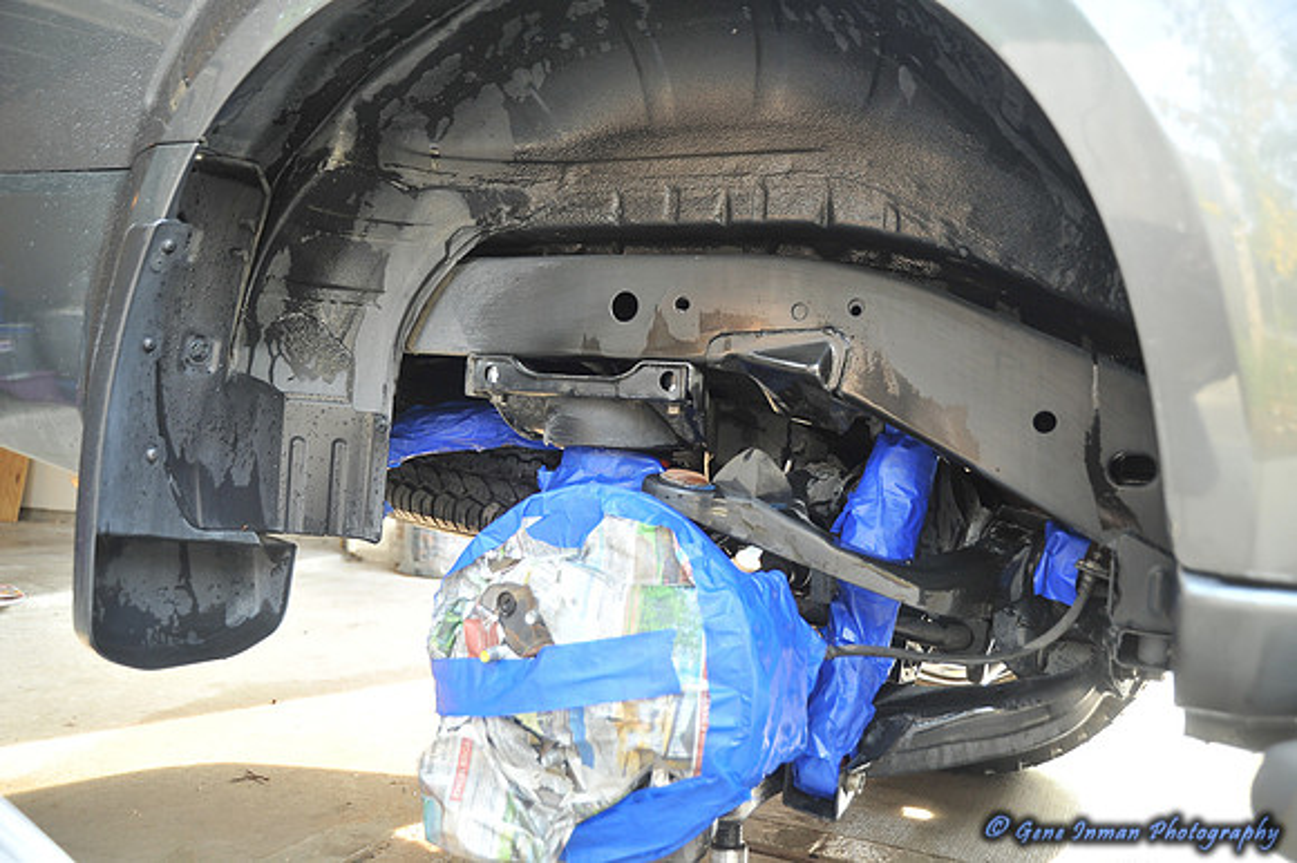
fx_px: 1152
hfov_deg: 58.7
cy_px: 432
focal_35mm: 32
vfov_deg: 41.1
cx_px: 648
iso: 560
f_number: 4.5
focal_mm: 32
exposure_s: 1/60
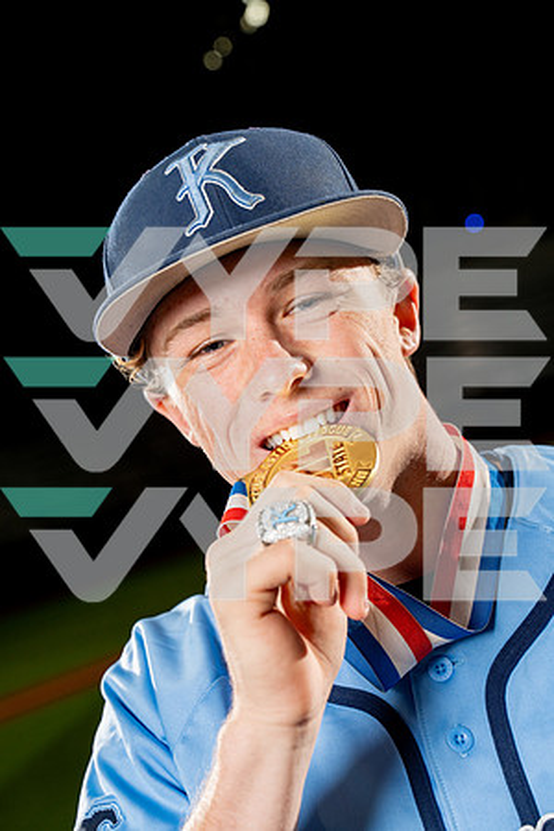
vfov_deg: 30.5
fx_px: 1523
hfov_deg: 20.6
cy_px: 416
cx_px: 277
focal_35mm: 66
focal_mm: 66
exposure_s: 1/250
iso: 800
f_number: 5.6
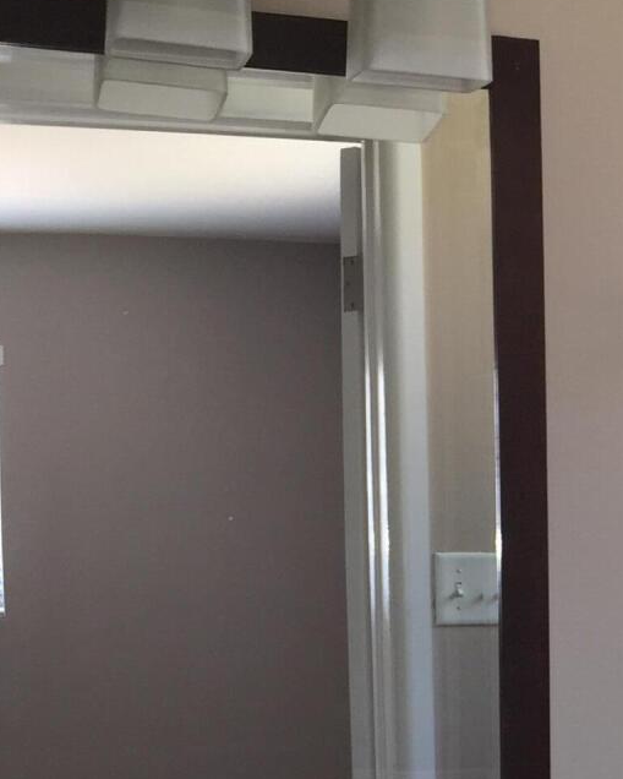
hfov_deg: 16.2
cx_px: 851
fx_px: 2051
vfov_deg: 21.0
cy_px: 717
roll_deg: -0.3
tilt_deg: -4.3
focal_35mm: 89
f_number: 2.2
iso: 40
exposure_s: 1/30
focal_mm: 4.15
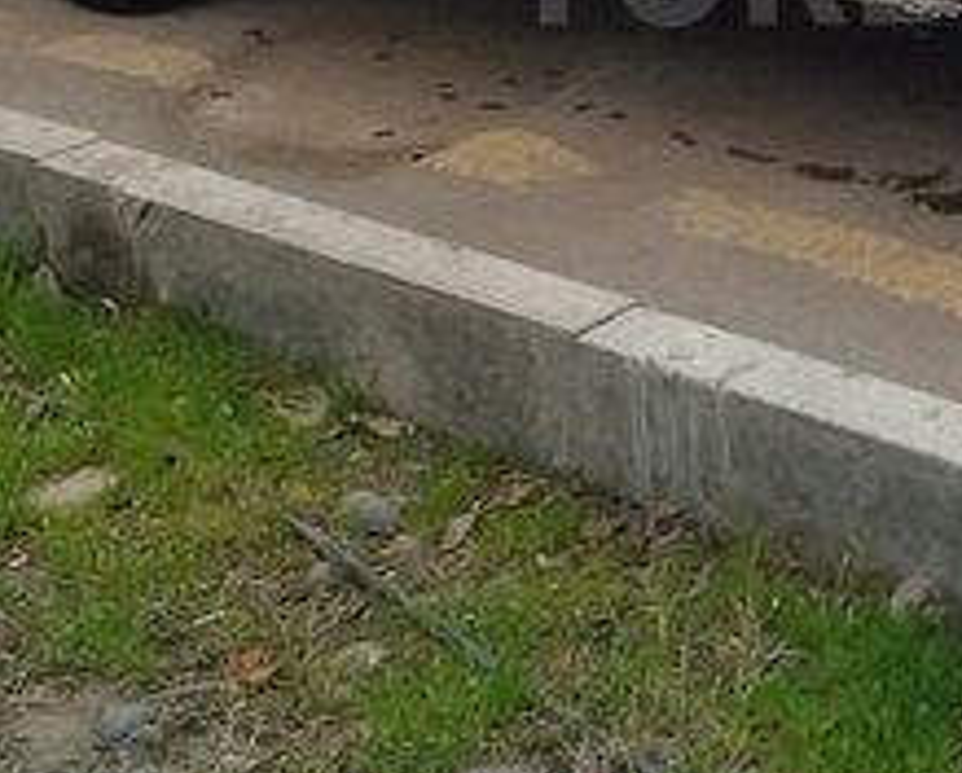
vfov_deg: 16.5
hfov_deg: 20.4
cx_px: 953
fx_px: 2596
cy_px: -42
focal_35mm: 91
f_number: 2.2
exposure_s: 1/100
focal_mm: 3.3
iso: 64
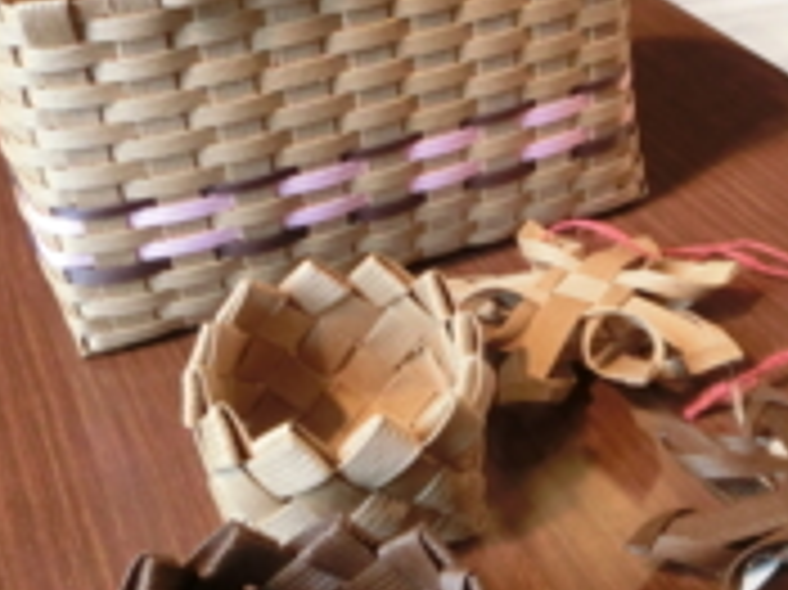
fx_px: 1251
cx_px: 495
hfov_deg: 34.8
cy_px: 239
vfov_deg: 26.5
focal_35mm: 55
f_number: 3
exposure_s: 1/125
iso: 500
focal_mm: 4.24
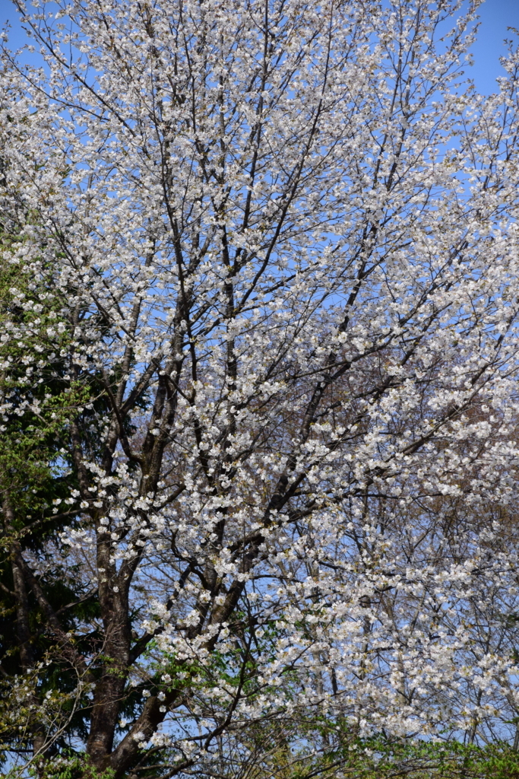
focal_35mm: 129
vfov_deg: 15.9
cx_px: 260
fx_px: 2788
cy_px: 390
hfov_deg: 10.6
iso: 800
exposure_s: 1/2500
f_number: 7.1
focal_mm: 86
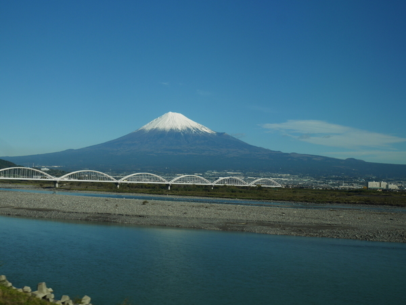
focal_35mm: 44
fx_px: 516
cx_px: 203
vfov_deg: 32.9
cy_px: 152
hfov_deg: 42.9
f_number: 9
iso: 200
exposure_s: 1/320
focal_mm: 22
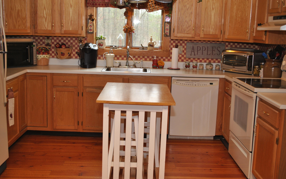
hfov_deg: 46.2
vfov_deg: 29.9
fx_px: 335
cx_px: 143
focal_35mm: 43
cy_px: 91
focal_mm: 28
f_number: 4.5
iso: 200
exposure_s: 1/60
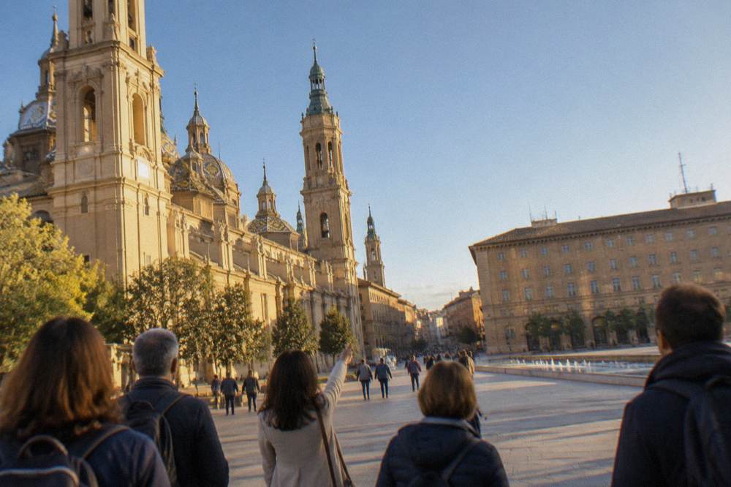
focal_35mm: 35
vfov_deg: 37.8
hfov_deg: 54.5
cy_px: 244
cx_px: 366
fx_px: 710
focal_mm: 35
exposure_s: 1/40
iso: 1250
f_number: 8
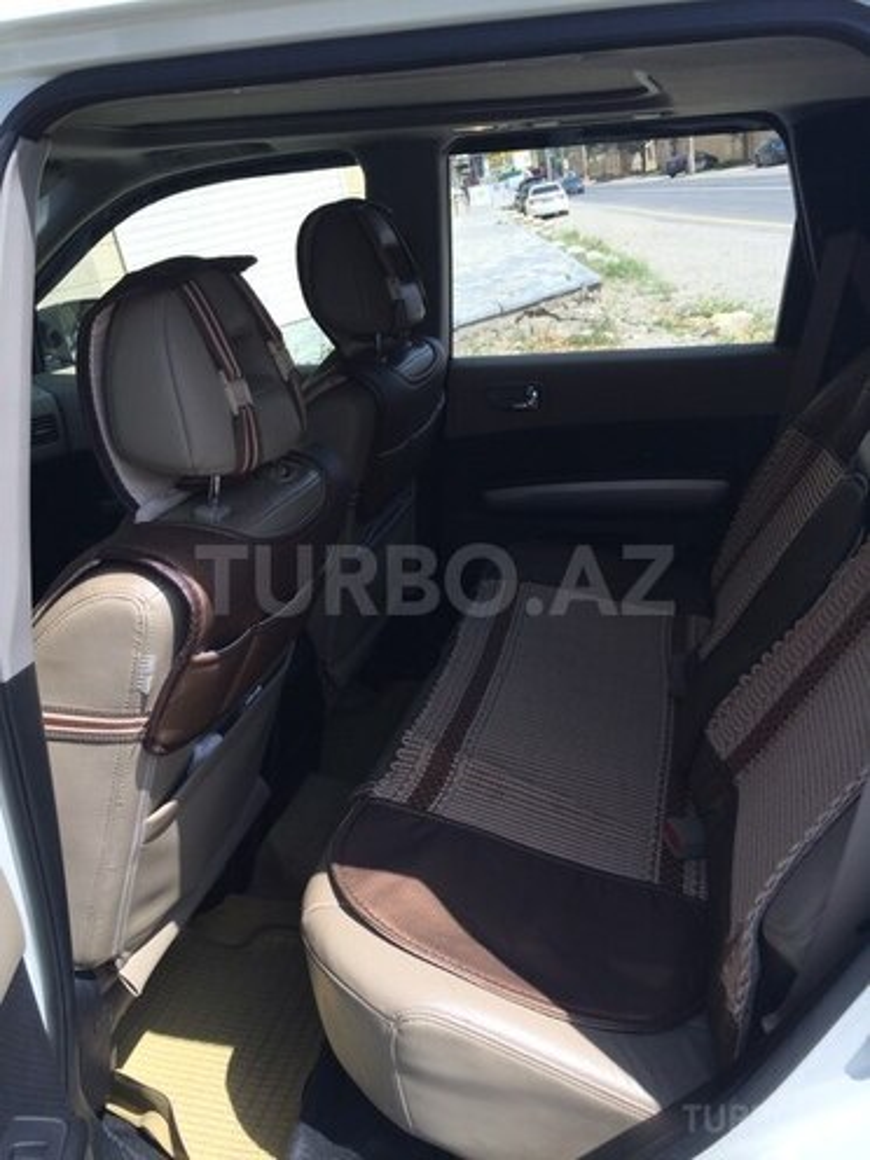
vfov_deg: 61.7
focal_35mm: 29
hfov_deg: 48.2
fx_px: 972
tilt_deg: -20.4
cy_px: 580
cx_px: 435
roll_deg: +14.0
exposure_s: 1/933
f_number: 2.2
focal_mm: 4.15
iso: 32
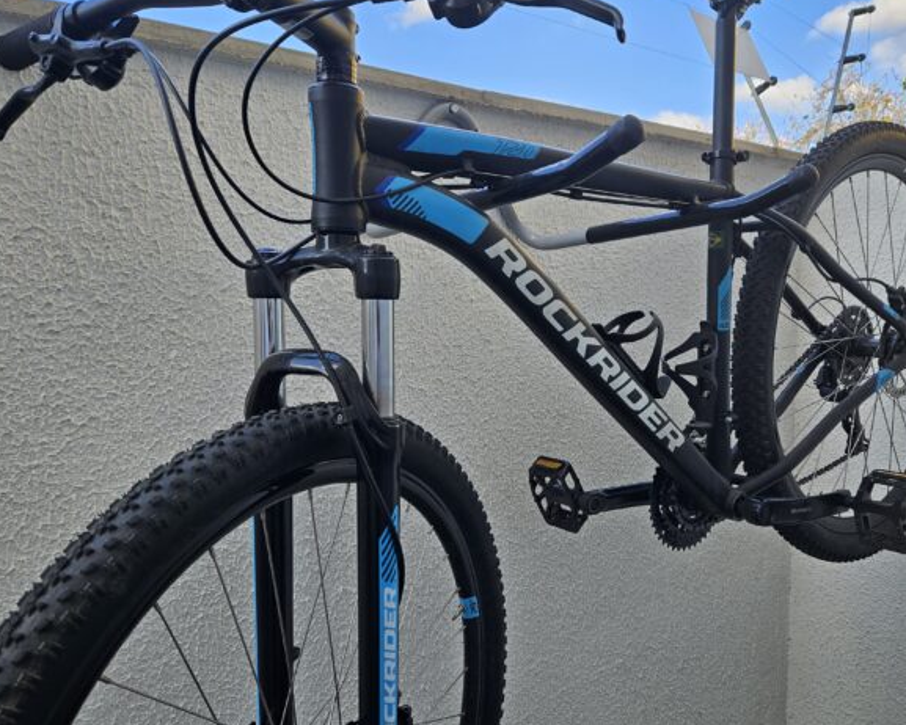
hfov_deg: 62.1
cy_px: 400
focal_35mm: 28
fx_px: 751
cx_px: 482
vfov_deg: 51.5
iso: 25
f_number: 1.8
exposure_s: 1/309
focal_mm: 5.4
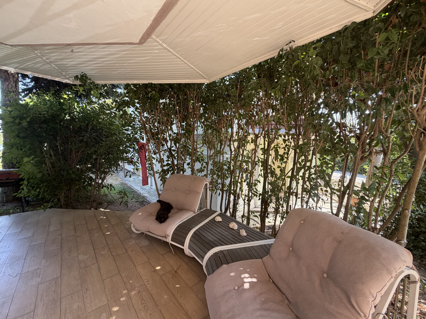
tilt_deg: -4.1
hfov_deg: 102.1
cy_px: 160
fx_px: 172
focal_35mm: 14
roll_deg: +1.2
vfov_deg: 85.7
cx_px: 213
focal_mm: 2.22
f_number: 2.2
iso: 80
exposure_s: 1/121
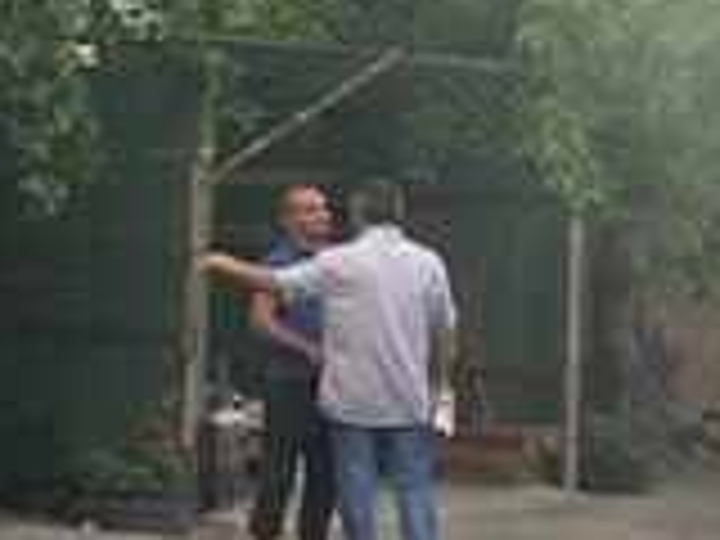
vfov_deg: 12.3
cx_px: -621
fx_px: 2496
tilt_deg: -4.8
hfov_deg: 14.3
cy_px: 434
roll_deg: -0.8
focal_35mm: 120
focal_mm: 4.15
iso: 50
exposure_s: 1/33
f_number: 2.2
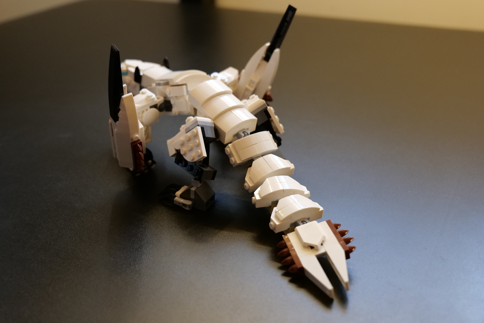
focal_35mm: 41
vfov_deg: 32.6
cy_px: 162
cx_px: 242
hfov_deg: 47.4
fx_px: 551
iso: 5000
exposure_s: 1/60
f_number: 4.8
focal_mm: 41
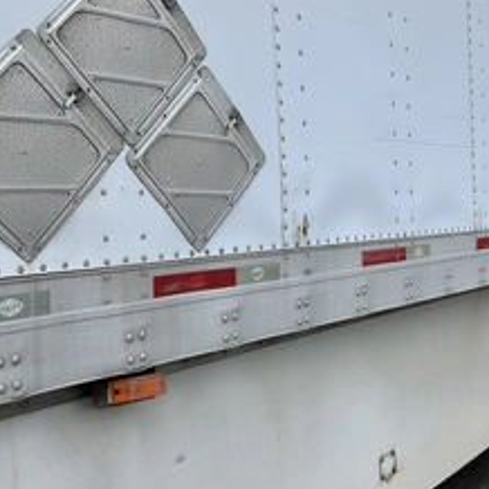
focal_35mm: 47
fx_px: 751
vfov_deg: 36.0
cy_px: 258
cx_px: 352
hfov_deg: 35.4
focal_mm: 3
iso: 25
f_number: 1.8
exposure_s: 1/1121
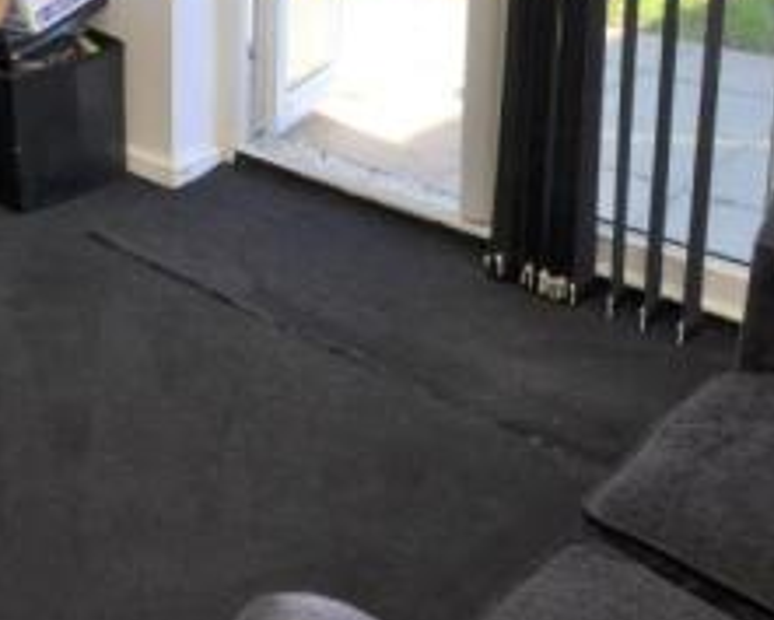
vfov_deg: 26.8
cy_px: -128
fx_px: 1146
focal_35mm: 50
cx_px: -93
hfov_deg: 32.5
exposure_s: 1/125
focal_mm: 12
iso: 400
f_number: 9
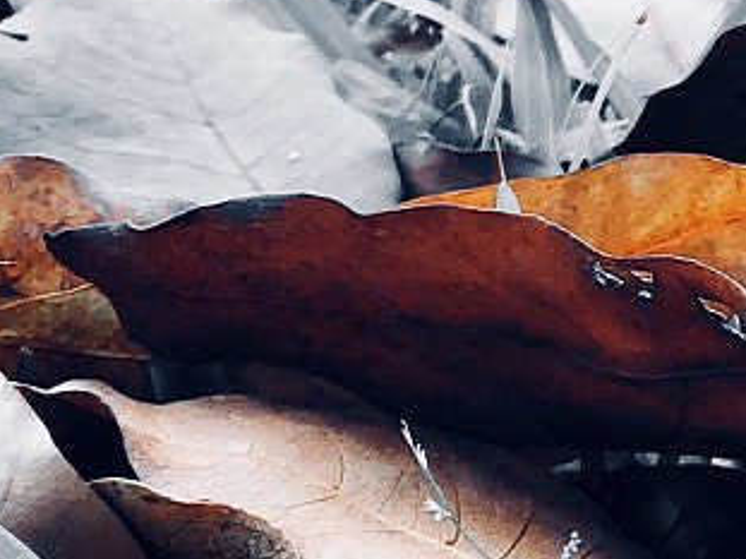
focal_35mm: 144
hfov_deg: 12.6
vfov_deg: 10.3
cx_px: 1283
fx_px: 3102
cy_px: 329
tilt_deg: -22.9
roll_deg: -0.4
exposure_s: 1/120
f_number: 1.8
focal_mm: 3.99
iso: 40
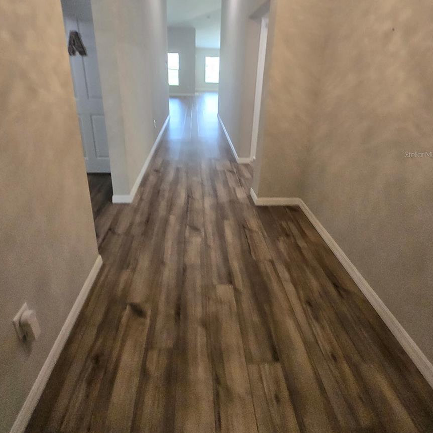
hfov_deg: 87.4
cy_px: 154
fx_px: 226
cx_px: 214
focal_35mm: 16
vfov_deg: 85.2
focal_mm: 1.7
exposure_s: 1/60
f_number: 2.2
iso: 200
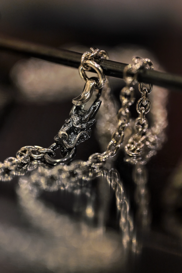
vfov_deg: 19.5
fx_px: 797
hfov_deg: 13.0
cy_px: 136
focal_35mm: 105
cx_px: 91
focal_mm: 105
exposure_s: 1/250
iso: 6400
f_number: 4
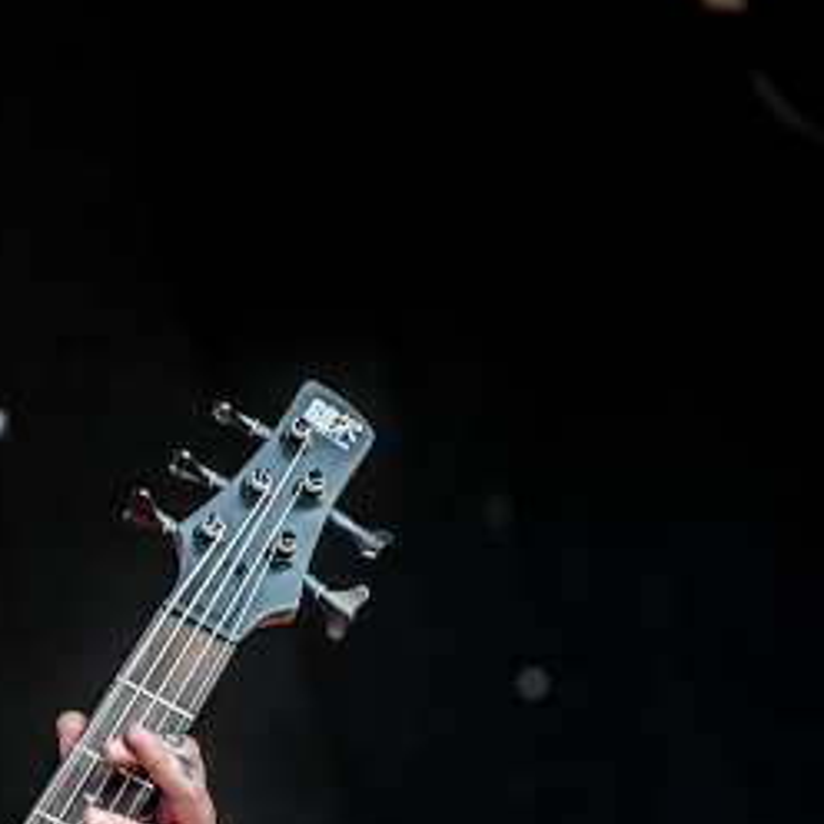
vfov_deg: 3.6
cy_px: 789
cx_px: -262
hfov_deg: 3.5
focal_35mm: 493
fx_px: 13277
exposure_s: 1/100
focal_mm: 200
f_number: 5.6
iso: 80
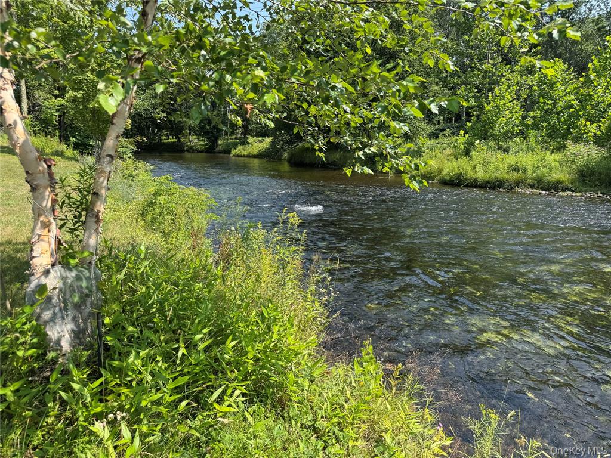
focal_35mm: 24
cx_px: 306
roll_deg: +1.3
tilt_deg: -12.8
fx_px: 424
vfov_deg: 56.8
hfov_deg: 71.6
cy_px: 229
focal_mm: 6.76
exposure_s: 1/1425
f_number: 1.78
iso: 80
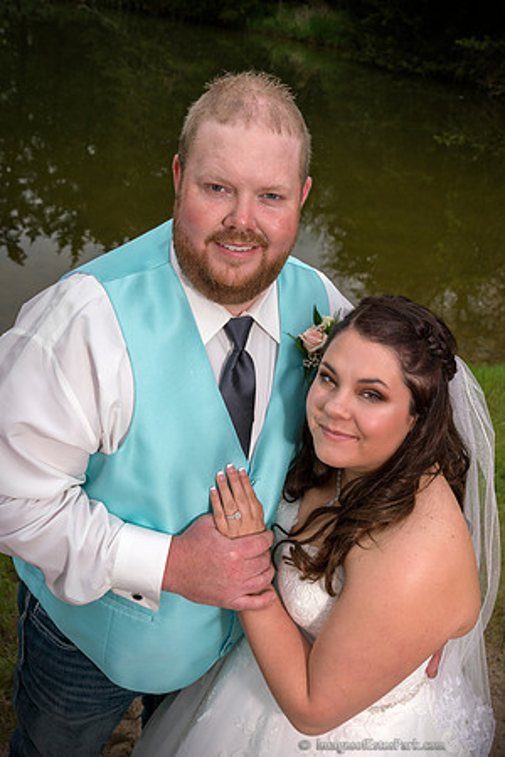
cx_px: 252
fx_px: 736
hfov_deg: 37.9
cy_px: 378
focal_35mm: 35
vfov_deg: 54.4
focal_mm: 35
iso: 320
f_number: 7.1
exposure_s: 1/800
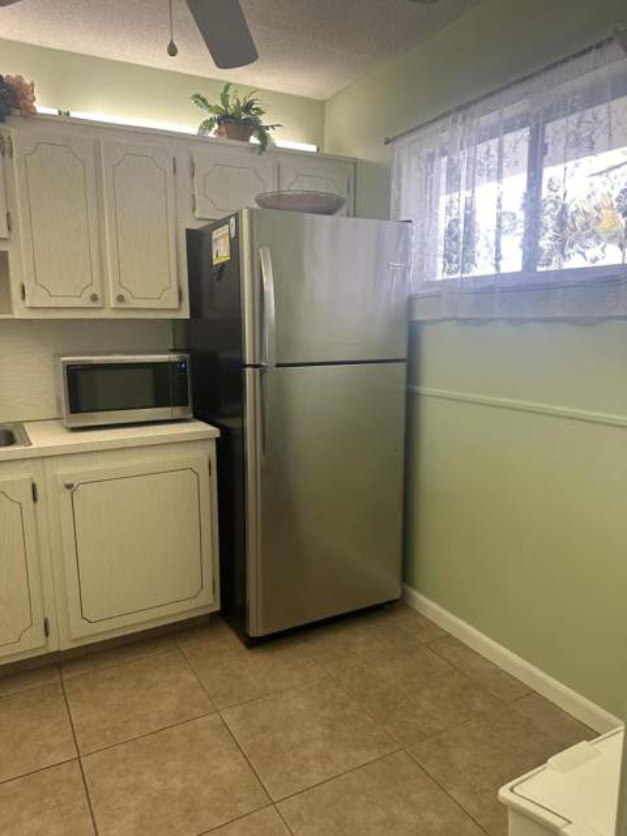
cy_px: 418
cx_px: 314
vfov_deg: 71.6
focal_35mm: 24
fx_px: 580
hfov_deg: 56.8
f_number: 1.78
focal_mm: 6.86
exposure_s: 1/120
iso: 125
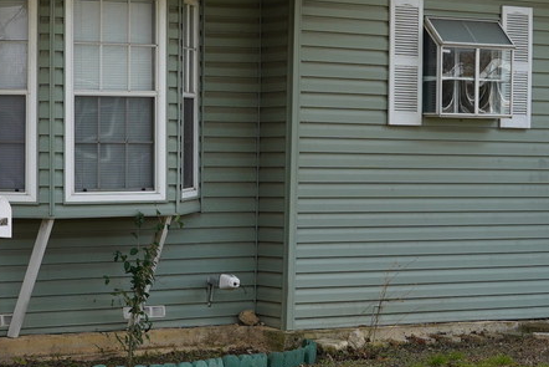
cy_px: 218
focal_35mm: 132
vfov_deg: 10.4
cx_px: 212
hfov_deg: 15.5
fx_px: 2014
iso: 100
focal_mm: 24
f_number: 5
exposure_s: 1/250
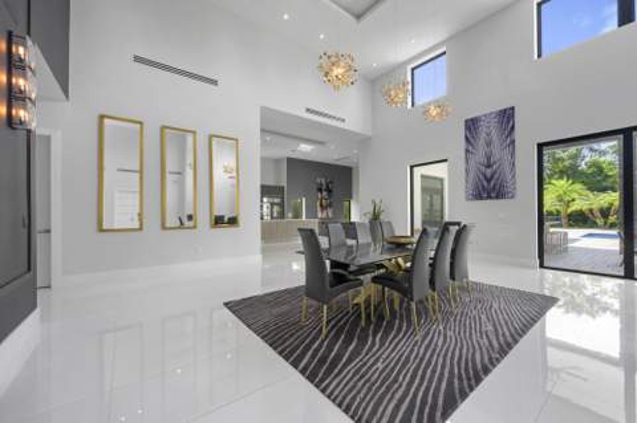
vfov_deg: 81.1
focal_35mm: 14
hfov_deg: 104.3
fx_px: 247
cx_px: 318
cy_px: 212
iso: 100
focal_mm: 14
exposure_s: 1/1.25
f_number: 9
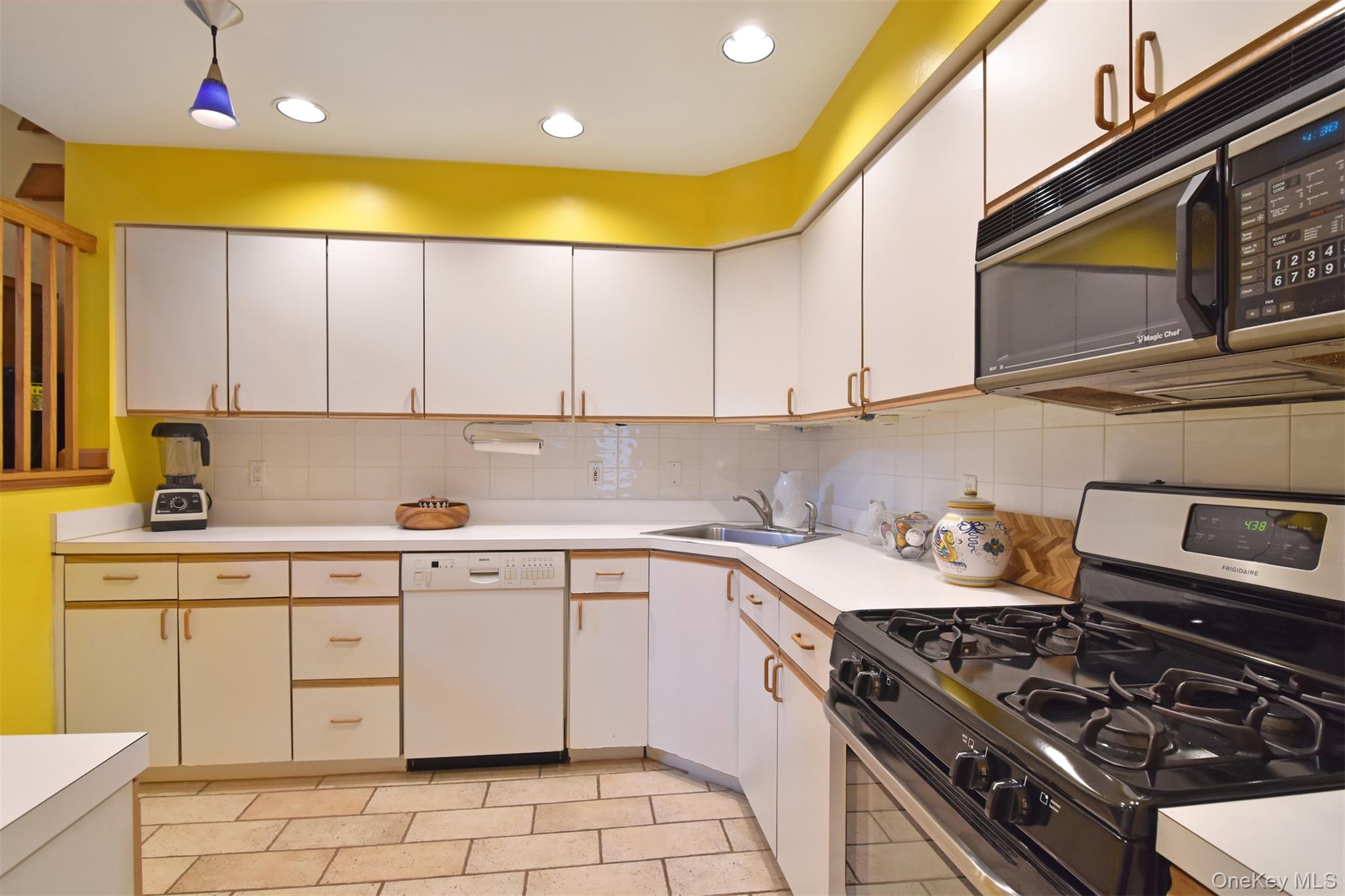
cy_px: 448
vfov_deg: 72.0
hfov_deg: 95.0
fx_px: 616
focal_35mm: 16
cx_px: 672
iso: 640
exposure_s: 1/15
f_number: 7.1
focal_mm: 11
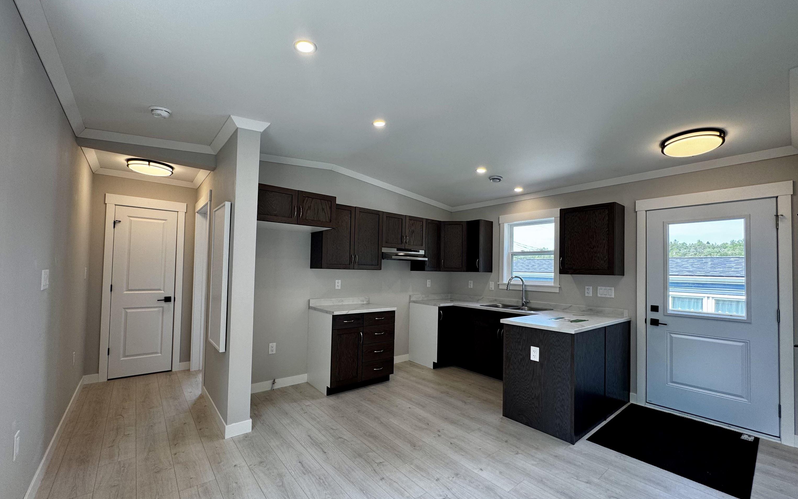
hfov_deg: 101.5
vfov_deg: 74.8
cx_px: 403
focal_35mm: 15
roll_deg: -1.0
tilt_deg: +1.6
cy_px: 262
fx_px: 326
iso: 80
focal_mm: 2.22
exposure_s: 1/120
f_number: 2.2
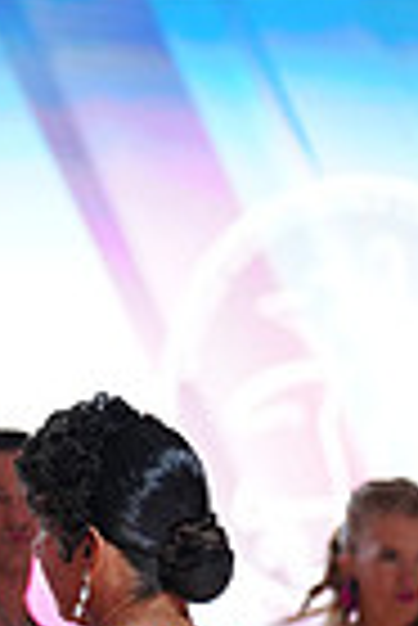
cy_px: 847
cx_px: -317
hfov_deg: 3.7
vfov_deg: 5.5
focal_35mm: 372
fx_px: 6462
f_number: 2.8
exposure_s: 1/400
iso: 800
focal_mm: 89
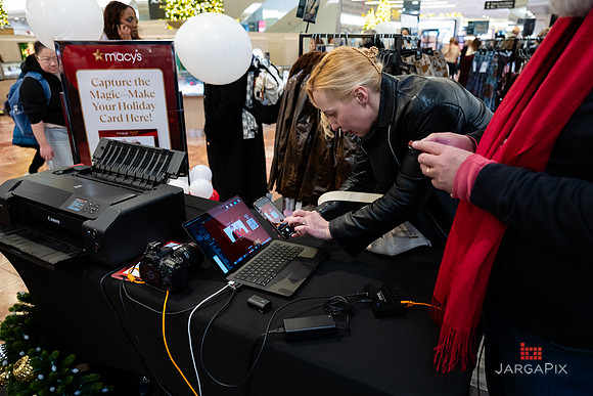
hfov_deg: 71.7
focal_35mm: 25
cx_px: 296
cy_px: 198
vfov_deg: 51.5
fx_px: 410
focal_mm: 24
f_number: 3.2
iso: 1000
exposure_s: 1/160
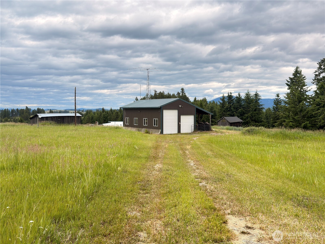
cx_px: 162
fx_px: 329
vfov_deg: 40.7
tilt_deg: -2.3
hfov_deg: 52.6
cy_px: 122
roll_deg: +0.9
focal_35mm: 35
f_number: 1.78
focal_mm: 6.76
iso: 100
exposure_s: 1/1022
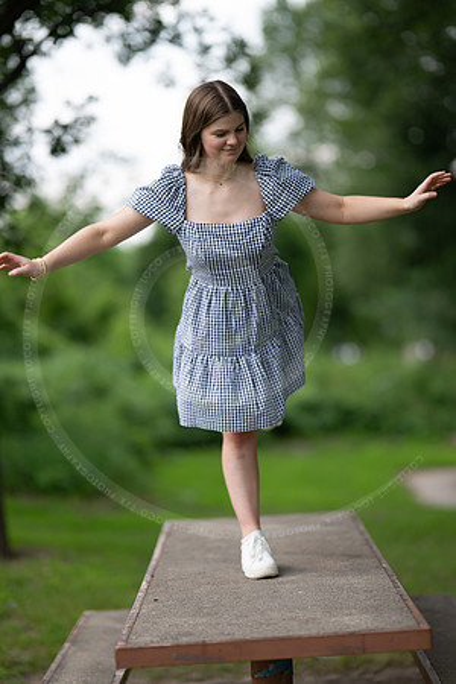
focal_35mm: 85
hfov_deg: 16.1
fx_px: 1615
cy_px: 342
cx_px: 228
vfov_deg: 23.9
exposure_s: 1/640
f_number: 1.2
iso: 250
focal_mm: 85
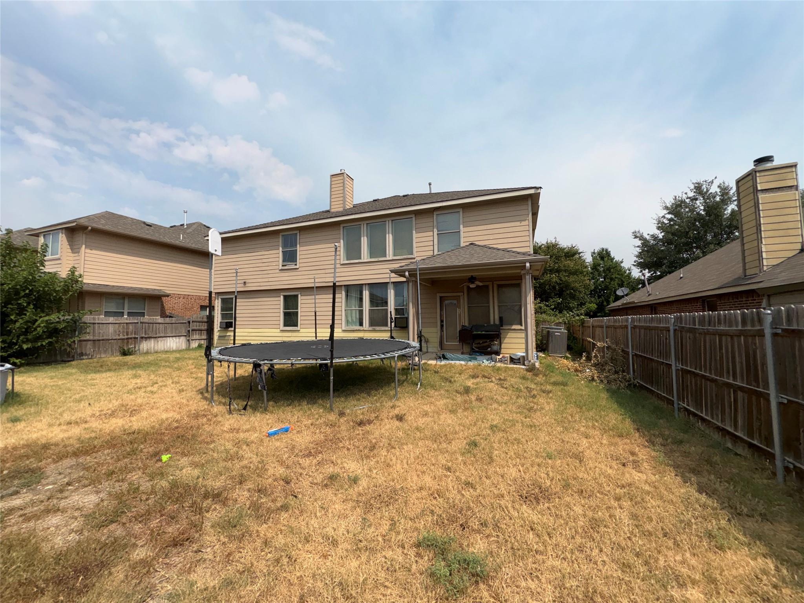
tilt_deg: +4.5
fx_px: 325
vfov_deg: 85.7
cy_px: 302
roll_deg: +1.1
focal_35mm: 14
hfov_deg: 102.1
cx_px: 402
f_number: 2.2
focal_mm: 2.22
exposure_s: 1/3546
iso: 32
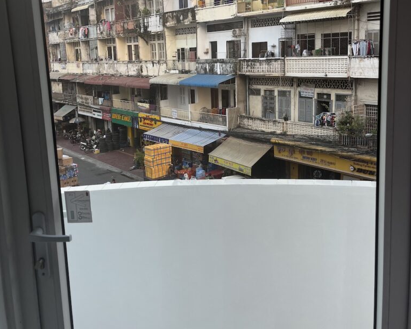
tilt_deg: -7.4
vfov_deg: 42.9
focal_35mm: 34
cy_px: 114
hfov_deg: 52.8
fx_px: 414
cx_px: 205
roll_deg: +0.7
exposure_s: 1/100
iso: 40
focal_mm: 5.1
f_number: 1.6
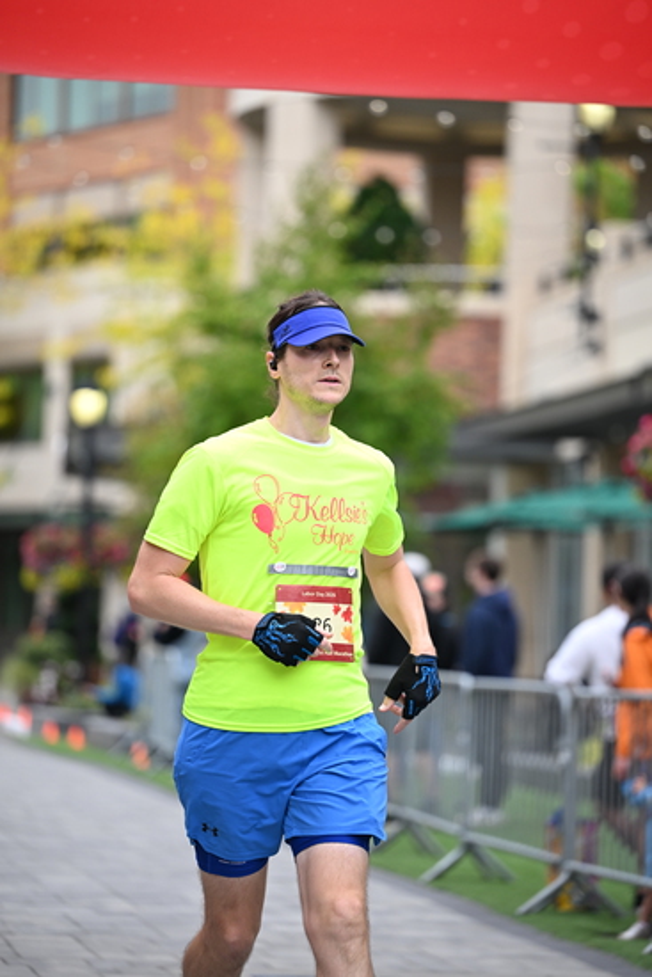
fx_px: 3801
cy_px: 488
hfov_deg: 9.8
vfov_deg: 14.6
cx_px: 326
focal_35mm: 140
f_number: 2.8
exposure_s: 1/2000
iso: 640
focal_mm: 140
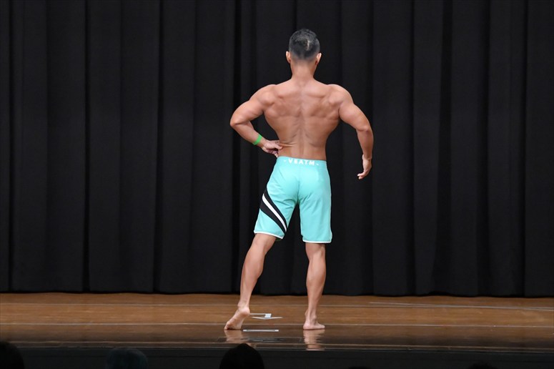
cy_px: 184
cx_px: 277
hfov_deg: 9.5
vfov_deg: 6.3
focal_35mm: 217
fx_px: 3338
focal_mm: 145
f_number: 5.6
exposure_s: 1/400
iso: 8000
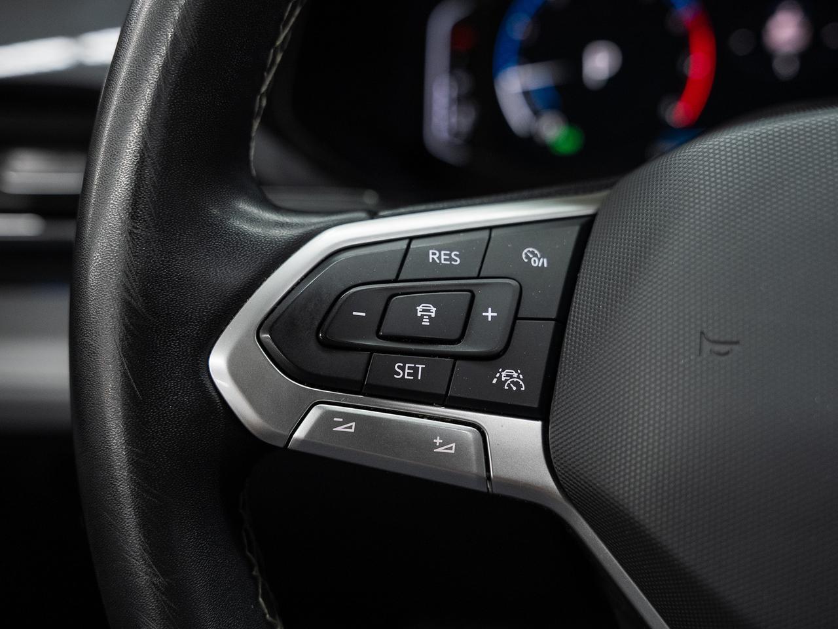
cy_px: 314
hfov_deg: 45.5
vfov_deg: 34.9
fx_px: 1000
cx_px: 419
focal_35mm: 41
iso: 1000
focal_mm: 38.2
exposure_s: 1/60
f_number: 4
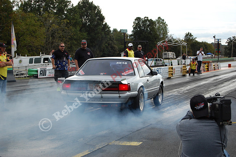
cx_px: 118
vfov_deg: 17.5
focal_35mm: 78
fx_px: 511
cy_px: 78
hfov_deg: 26.0
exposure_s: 1/1000
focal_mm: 52
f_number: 5.6
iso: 400
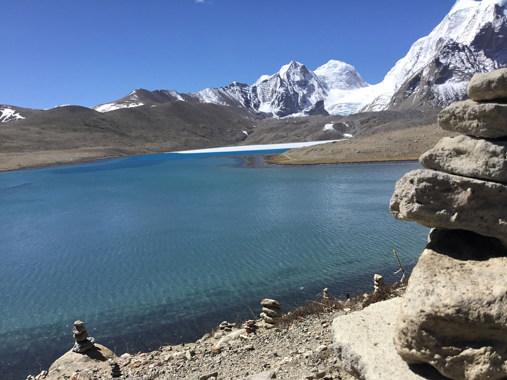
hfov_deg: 58.4
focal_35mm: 31
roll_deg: +2.6
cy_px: 190
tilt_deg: -5.0
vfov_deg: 45.4
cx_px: 254
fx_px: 454
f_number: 2.4
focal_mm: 3.3
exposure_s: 1/1894
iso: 25
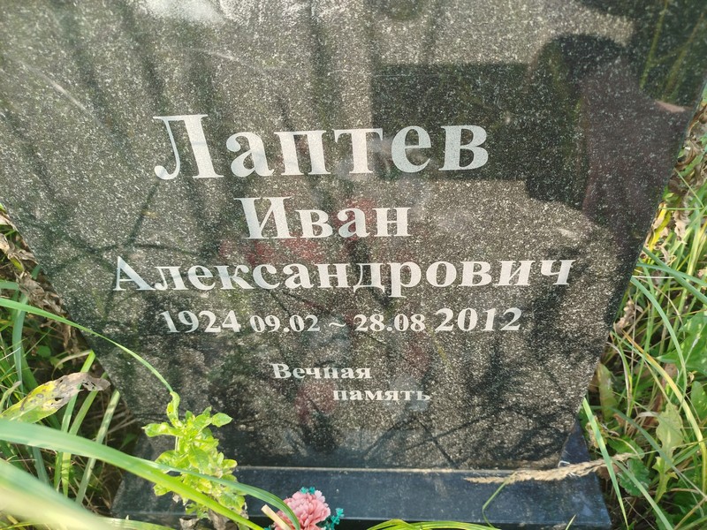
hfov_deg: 71.6
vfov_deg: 56.8
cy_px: 265
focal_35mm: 24
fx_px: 490
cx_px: 354
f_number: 1.7
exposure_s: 1/134
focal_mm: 5.31
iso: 50
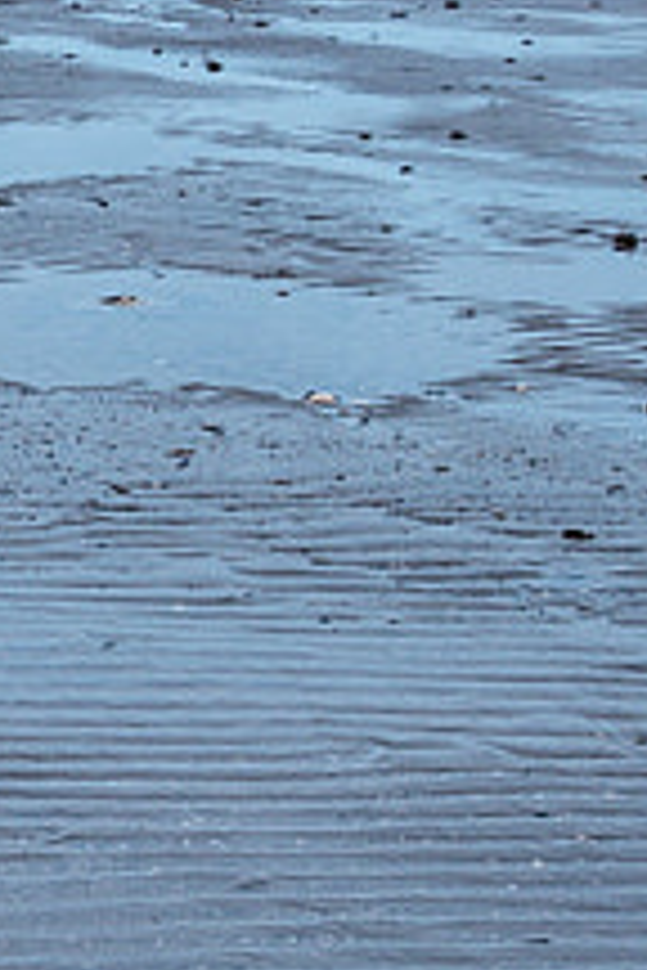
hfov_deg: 6.8
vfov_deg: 11.5
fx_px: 4798
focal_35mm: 178
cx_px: -1393
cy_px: 337
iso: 100
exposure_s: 4
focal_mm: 24
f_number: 16
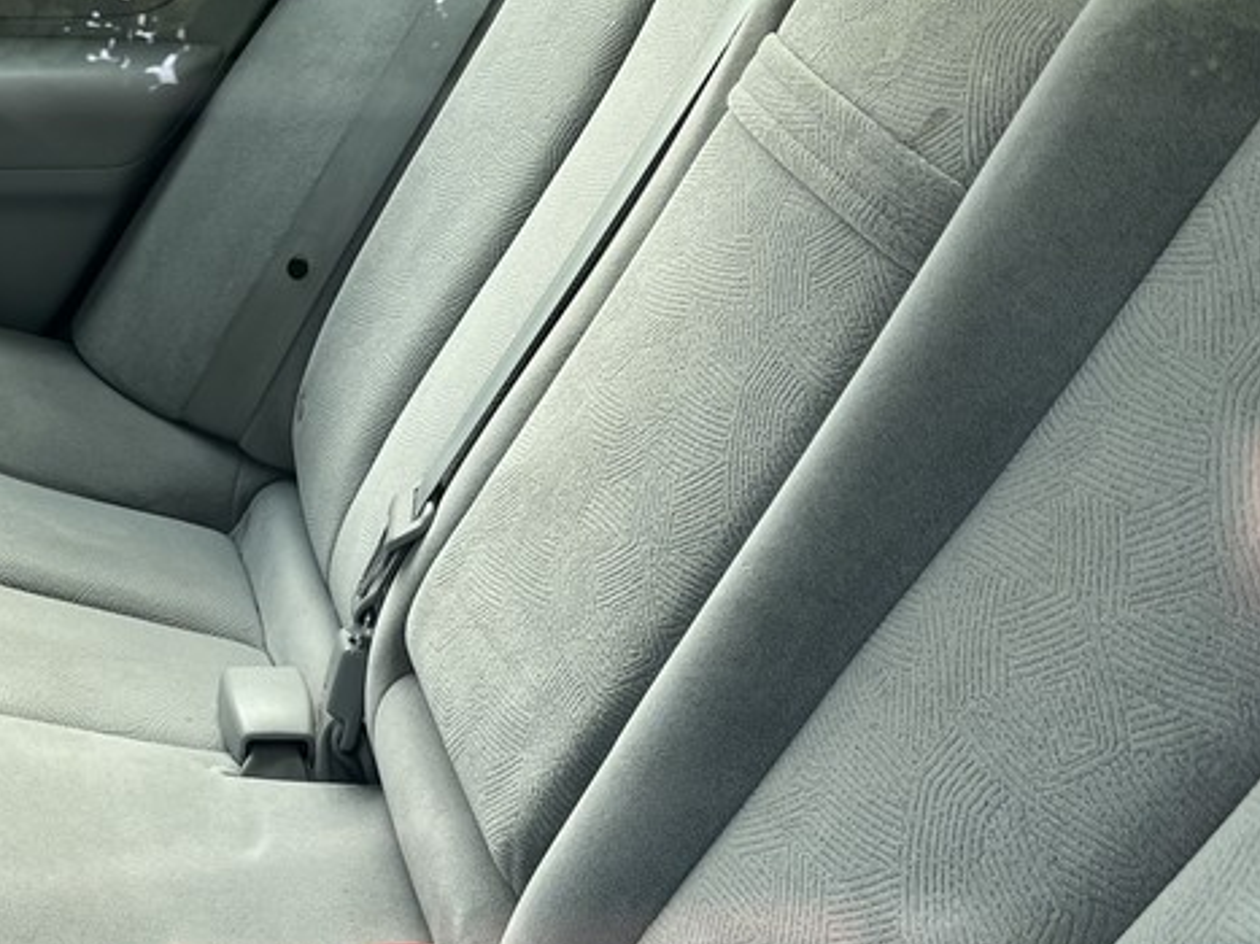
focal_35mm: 57
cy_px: 553
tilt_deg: -26.0
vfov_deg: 25.6
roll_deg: -3.5
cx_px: 146
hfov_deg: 32.3
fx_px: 2074
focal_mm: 5.7
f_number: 1.5
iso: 32
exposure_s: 1/124
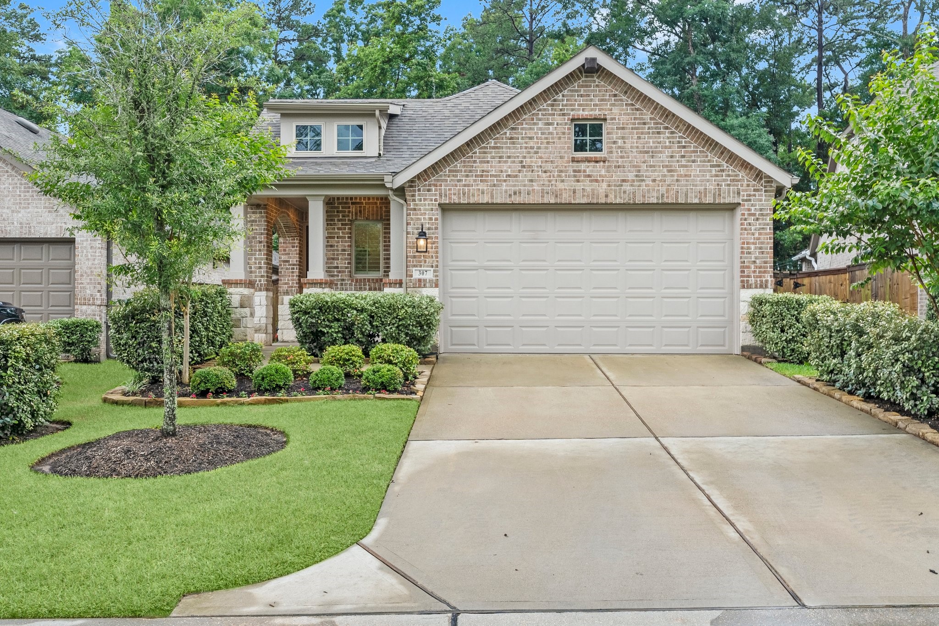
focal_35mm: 31
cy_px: 313
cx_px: 470
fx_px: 808
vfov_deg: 42.3
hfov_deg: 60.3
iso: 800
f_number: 8
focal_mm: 20.9
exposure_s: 1/60
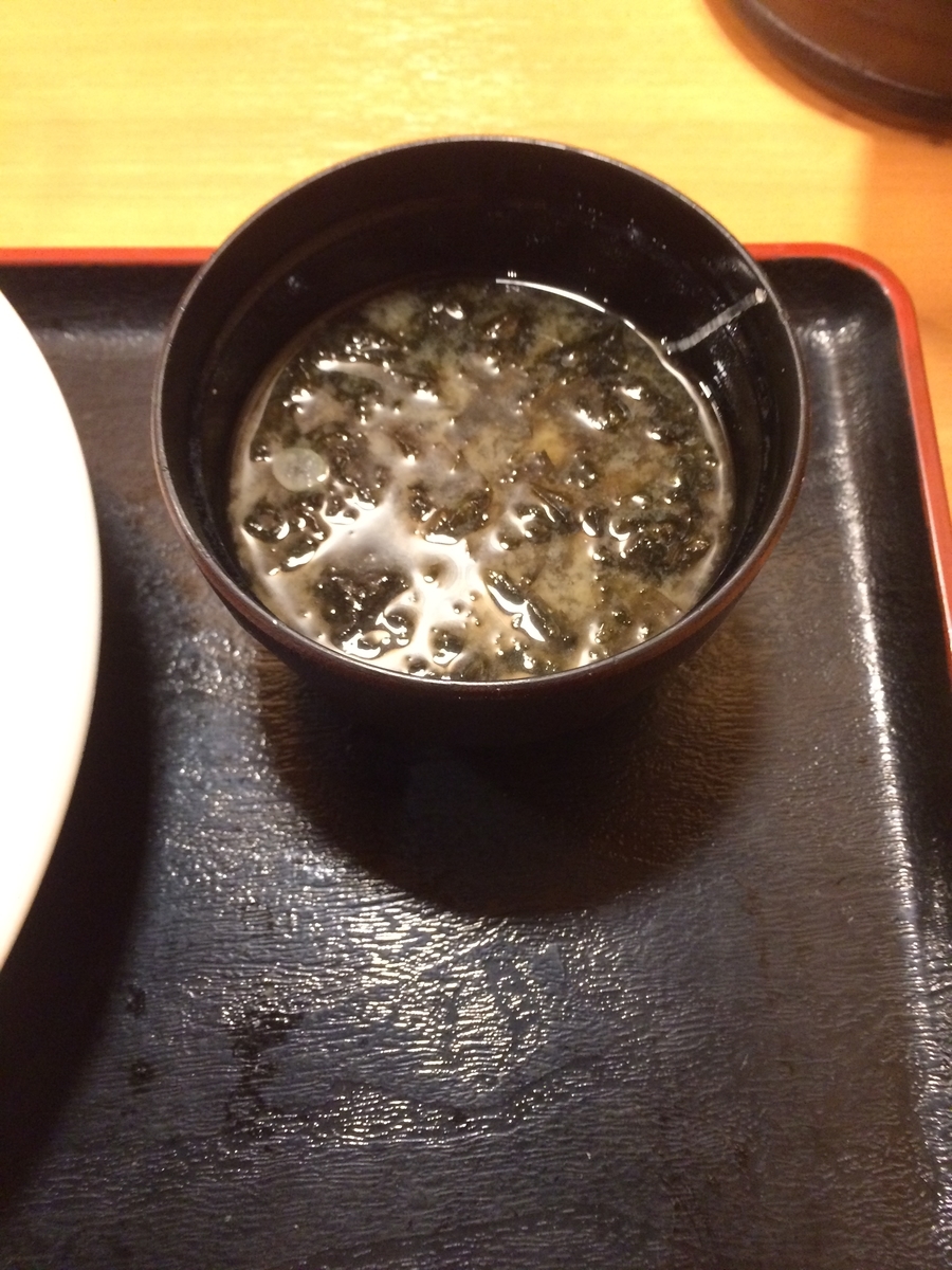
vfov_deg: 61.7
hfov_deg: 48.2
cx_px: 476
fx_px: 1063
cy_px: 635
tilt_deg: -70.7
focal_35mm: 29
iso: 250
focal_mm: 4.15
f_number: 2.2
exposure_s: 1/30
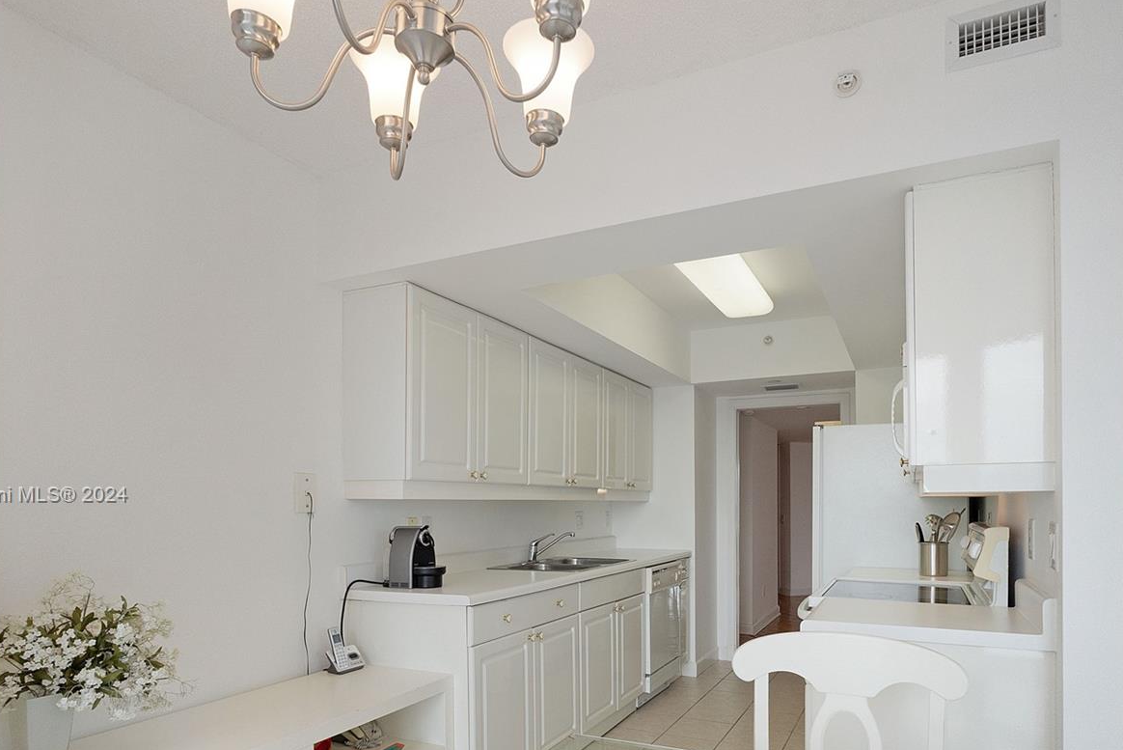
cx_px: 590
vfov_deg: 56.1
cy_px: 496
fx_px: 686
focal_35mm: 22
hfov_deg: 78.5
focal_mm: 16
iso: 1250
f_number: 11
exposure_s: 1/80
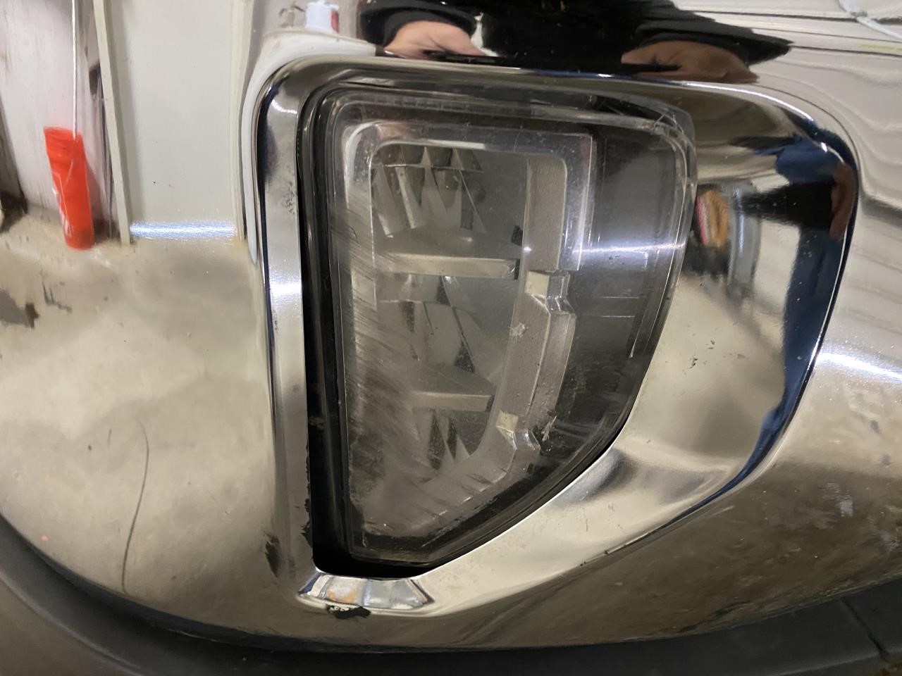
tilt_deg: -22.7
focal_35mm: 26
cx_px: 451
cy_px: 338
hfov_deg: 67.3
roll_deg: -5.7
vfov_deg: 53.1
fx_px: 677
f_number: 1.8
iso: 500
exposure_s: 1/30
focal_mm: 4.25
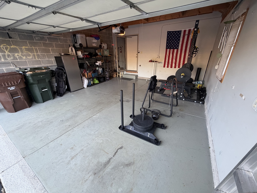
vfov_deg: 85.7
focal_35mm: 14
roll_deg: +0.5
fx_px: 104
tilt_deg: -22.9
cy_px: 96
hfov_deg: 102.1
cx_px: 128
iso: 320
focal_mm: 2.22
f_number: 2.2
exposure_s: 1/121
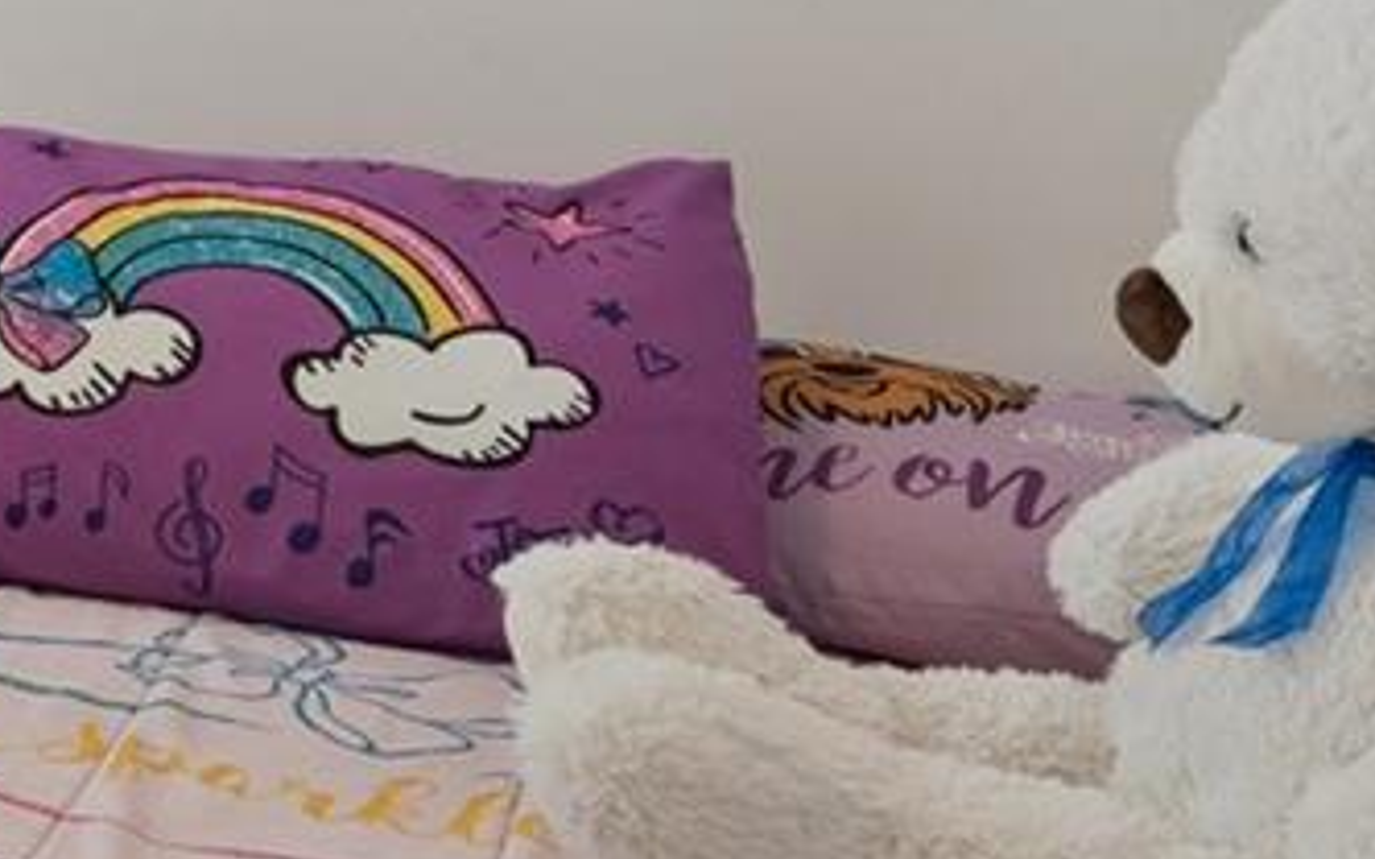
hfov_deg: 15.9
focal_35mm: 88
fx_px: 3315
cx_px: -1648
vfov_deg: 13.8
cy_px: -467
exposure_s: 1/40
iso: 800
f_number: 10
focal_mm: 18.1
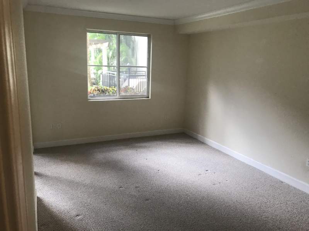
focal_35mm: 28
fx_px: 250
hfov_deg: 63.4
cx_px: 154
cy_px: 116
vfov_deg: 49.7
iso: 40
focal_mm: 3.99
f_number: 1.8
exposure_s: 1/30
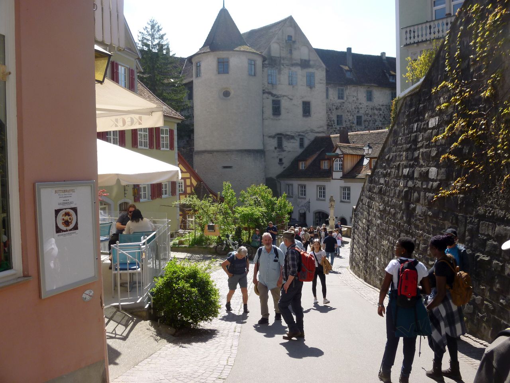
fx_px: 457
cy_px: 192
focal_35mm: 31
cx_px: 255
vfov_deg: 45.4
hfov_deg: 58.4
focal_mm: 5.6
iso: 100
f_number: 3.4
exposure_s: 1/500
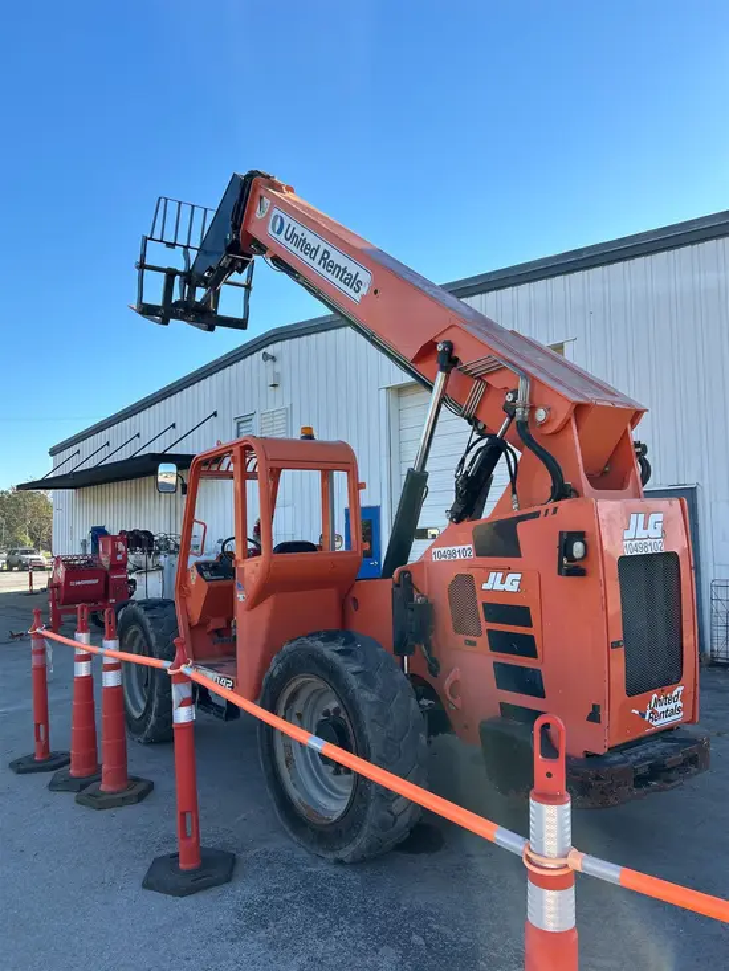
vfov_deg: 67.3
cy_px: 486
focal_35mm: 26
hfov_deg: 53.1
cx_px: 364
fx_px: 730
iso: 50
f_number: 1.5
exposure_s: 1/1395
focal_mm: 5.7
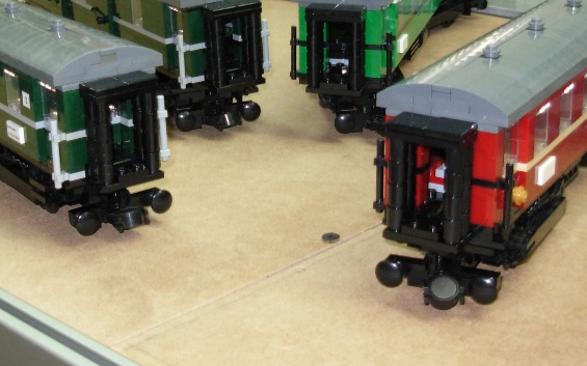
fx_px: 1168
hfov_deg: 28.1
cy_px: 74
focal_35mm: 73
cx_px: 222
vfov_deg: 17.7
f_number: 2.9
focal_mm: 6.3
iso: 200
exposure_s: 1/14.6
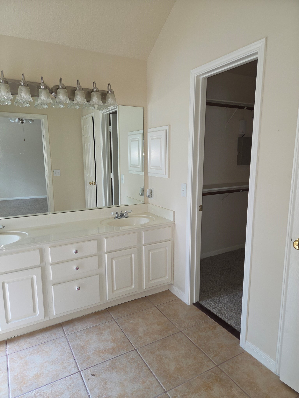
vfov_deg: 73.9
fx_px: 265
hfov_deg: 58.9
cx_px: 150
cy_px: 199
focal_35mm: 23
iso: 100
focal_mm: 5.4
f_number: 1.8
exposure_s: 1/40
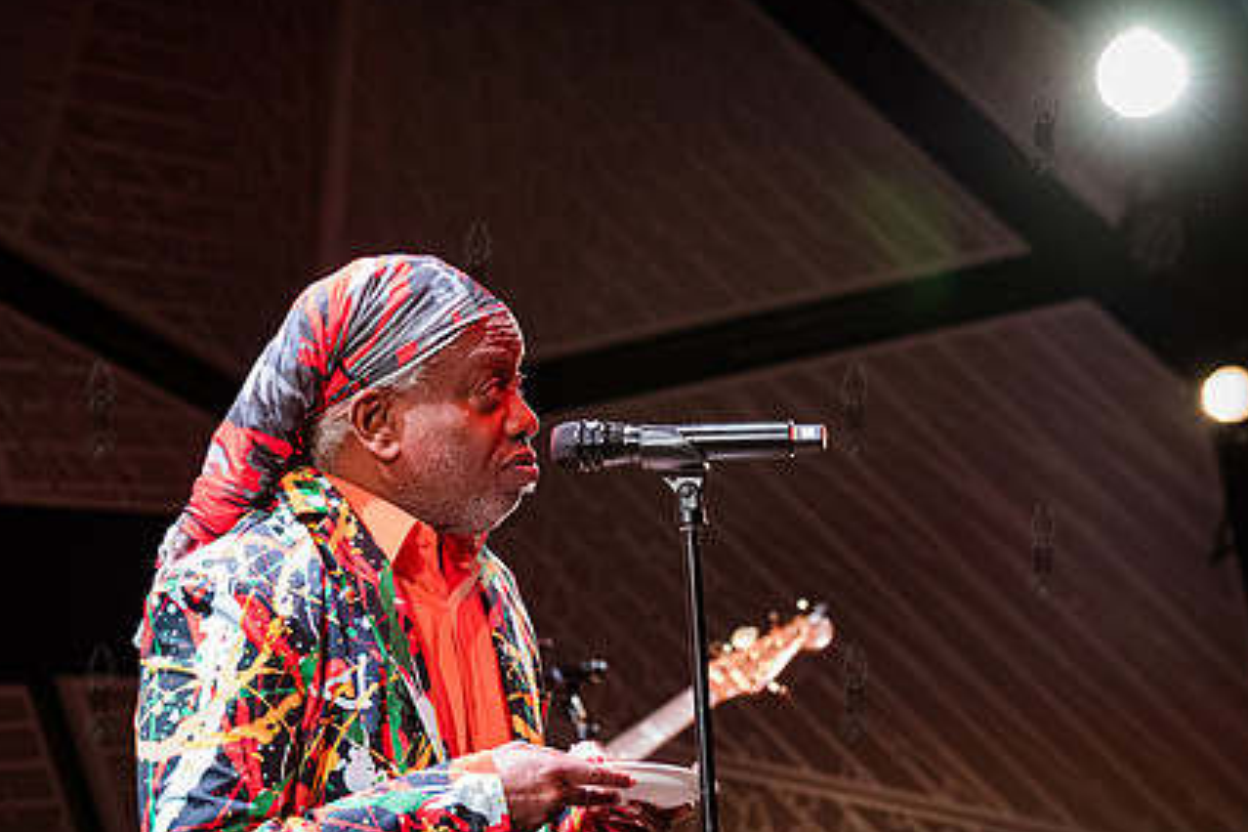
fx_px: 3917
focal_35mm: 113
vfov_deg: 12.1
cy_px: 548
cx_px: 475
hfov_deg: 18.1
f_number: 4
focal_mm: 83
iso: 10000
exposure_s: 1/640
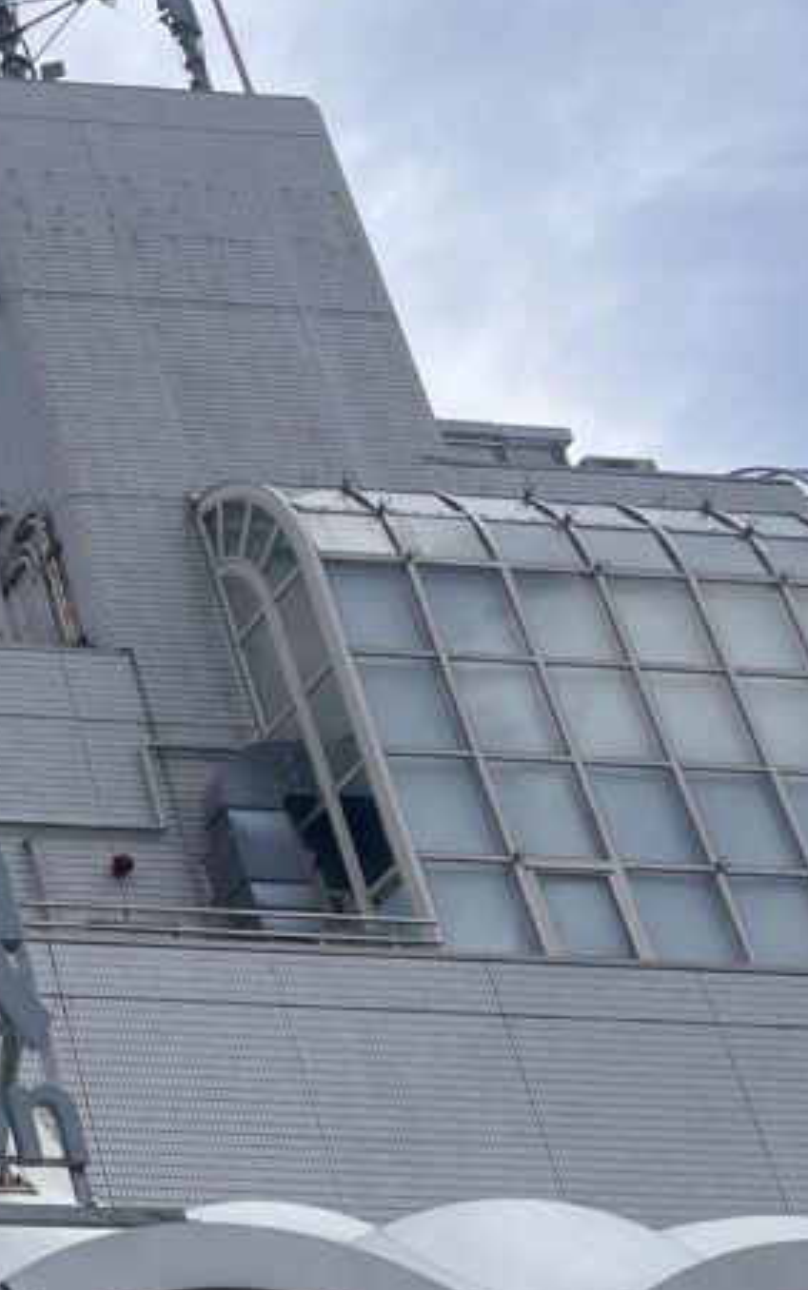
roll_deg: +2.1
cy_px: 534
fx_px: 2745
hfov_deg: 14.0
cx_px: -822
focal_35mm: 78
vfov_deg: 26.4
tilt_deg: +36.6
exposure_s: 1/6494
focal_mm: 4.2
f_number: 1.6
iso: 50
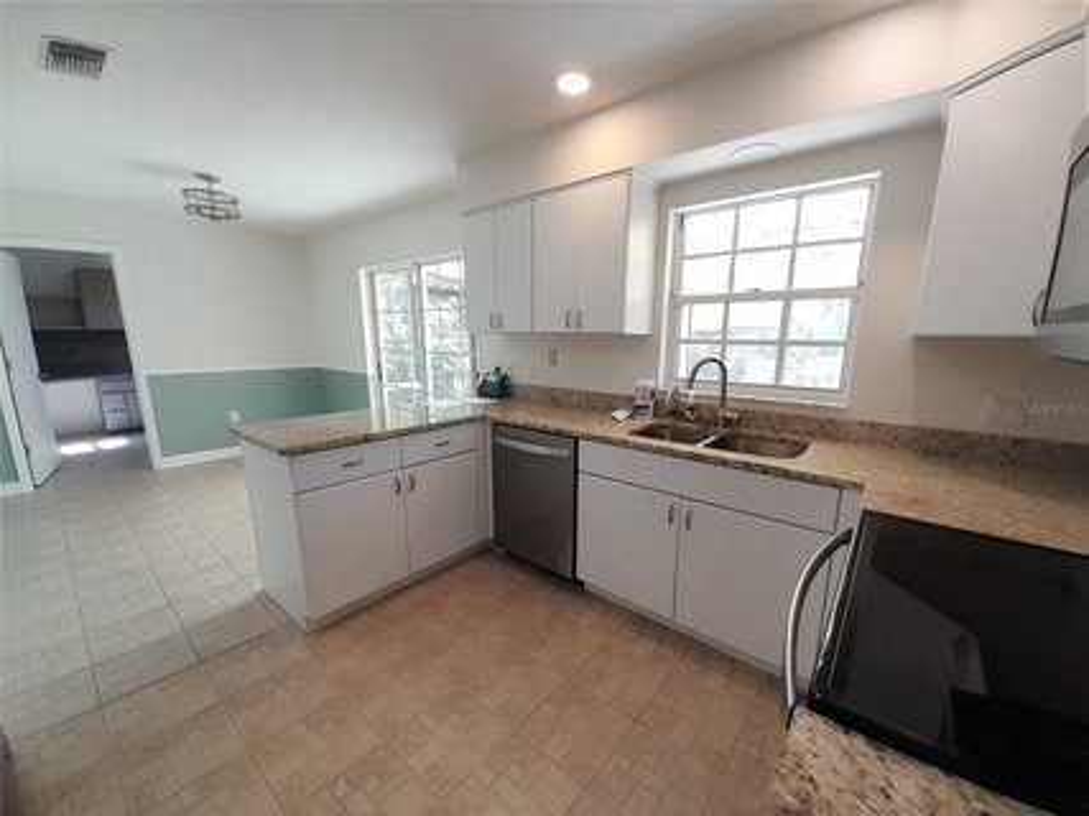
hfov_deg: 106.2
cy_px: 408
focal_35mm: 13
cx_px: 544
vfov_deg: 89.9
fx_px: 409
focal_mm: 1.13
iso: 64
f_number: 2.2
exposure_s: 1/60
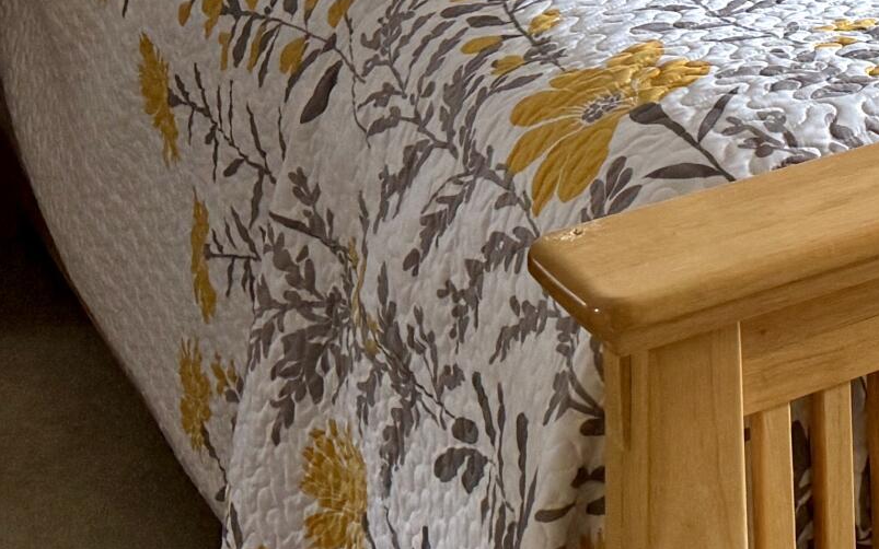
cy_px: -388
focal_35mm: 95
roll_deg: +0.1
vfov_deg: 12.7
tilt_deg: -9.1
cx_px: 1291
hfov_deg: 19.3
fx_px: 2276
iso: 160
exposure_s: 1/60
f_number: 1.78
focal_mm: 6.76
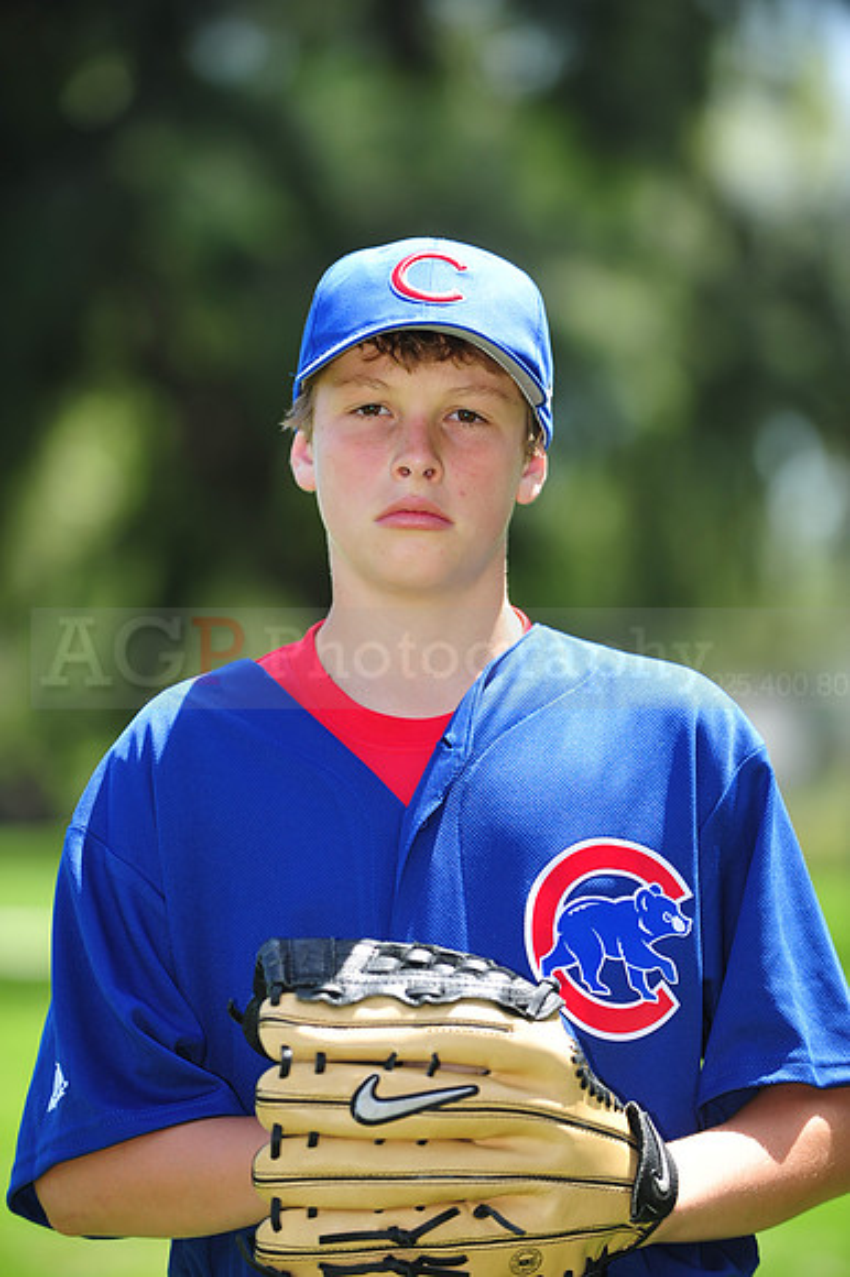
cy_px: 638
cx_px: 425
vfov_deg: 10.3
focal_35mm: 200
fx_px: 7091
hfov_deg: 6.9
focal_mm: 200
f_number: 4.5
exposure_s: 1/400
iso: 200
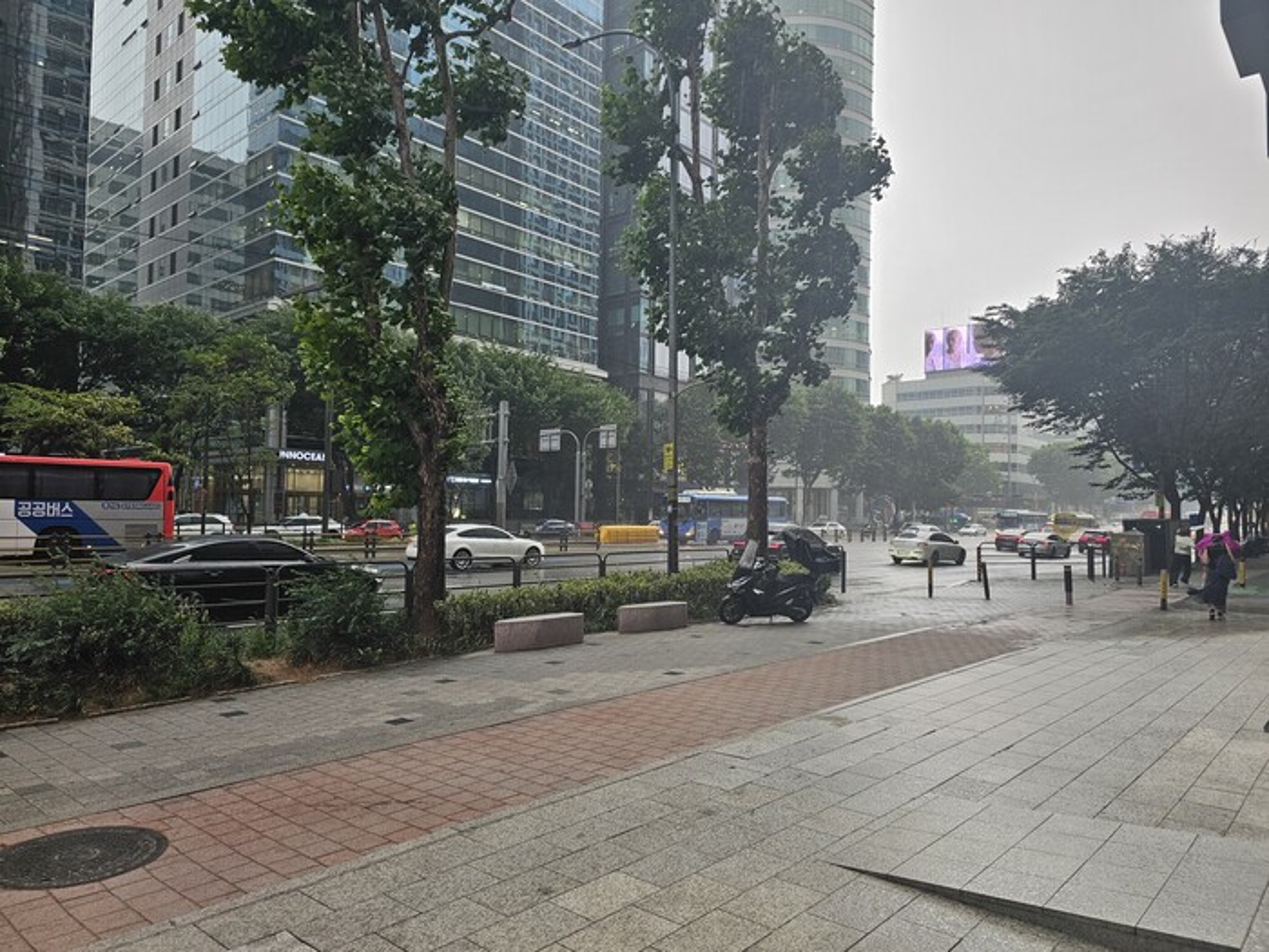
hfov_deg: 73.9
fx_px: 843
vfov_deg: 58.9
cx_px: 634
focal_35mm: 23
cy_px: 476
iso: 40
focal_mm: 6.3
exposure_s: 1/120
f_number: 1.7
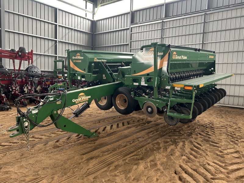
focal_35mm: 26
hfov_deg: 67.3
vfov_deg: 53.1
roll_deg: -1.3
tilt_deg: -4.6
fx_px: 183
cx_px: 122
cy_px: 92
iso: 250
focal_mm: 5.7
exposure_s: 1/60
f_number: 1.5
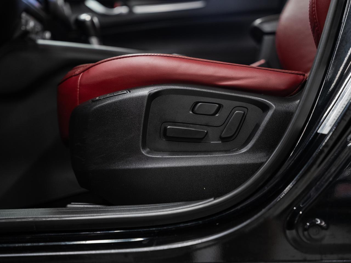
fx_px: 768
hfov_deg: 25.8
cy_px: 132
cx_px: 176
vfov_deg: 19.5
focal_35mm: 76
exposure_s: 1/50
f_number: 3.2
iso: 800
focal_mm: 70
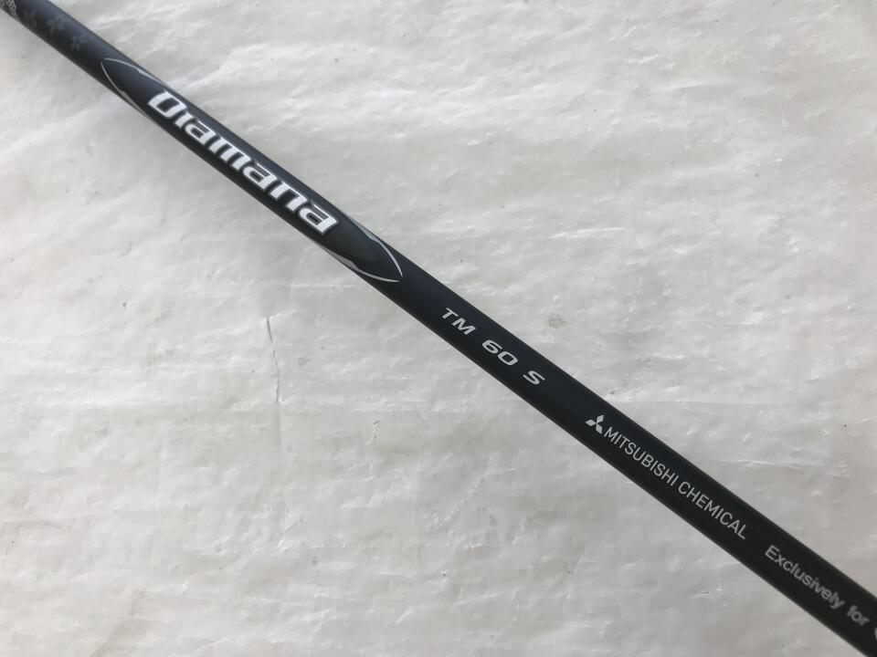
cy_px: 328
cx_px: 438
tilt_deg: -66.9
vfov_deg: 49.7
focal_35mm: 28
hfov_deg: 63.4
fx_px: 709
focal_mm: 3.99
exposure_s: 1/120
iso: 25
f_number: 1.8
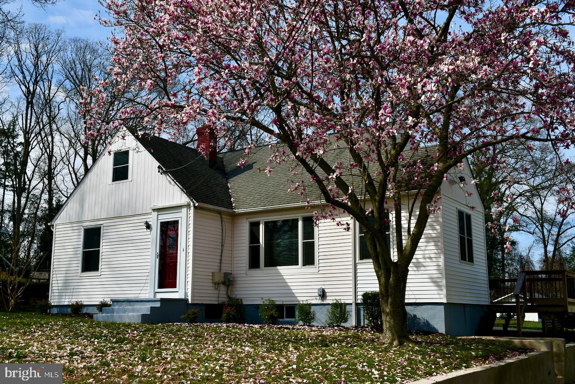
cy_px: 192
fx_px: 607
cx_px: 288
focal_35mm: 38
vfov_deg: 35.1
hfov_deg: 50.7
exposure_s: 1/320
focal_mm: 38
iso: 64
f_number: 9
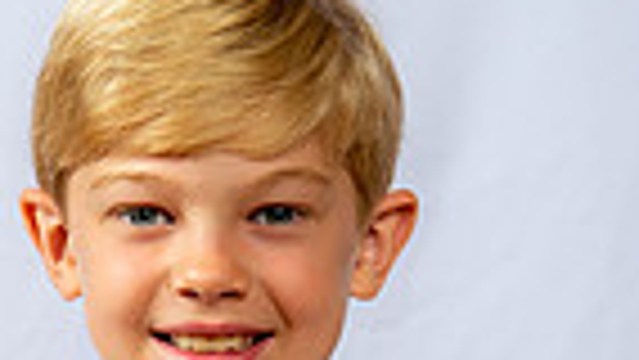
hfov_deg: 8.7
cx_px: 68
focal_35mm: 248
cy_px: 734
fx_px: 4204
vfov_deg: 4.8
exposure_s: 1/200
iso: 250
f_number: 6.3
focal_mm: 58
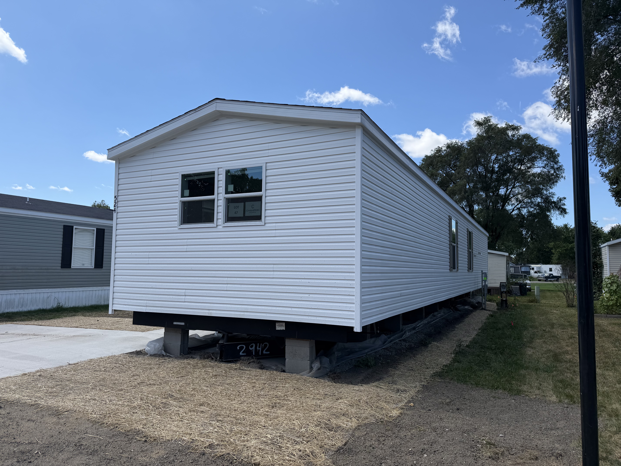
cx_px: 310
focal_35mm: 24
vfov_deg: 56.8
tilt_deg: +5.0
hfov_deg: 71.6
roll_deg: -0.3
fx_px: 431
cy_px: 233
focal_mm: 6.76
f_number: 1.78
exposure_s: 1/3425
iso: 80
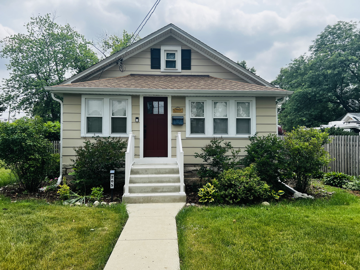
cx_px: 180
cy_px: 135
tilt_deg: +1.6
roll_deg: -0.4
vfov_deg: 53.1
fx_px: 270
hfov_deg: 67.3
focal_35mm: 26
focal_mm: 5.7
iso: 50
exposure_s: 1/2404
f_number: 1.5
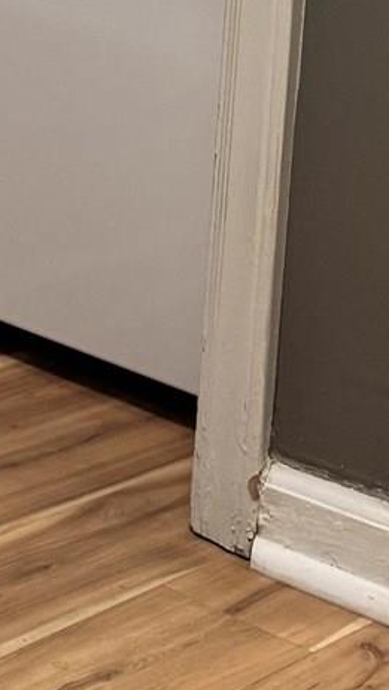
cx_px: -136
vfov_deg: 14.9
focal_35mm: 130
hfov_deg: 9.2
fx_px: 2380
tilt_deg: -0.1
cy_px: -459
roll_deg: -5.0
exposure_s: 1/60
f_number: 1.78
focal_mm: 6.76
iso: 125
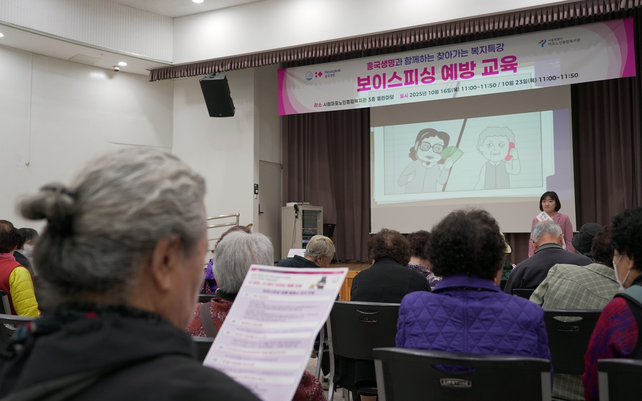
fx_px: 560
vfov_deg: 39.4
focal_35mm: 32
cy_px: 201
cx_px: 324
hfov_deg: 59.6
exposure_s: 1/100
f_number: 4
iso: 800
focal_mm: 31
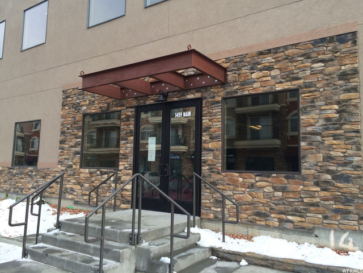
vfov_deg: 48.2
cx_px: 182
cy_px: 136
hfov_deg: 61.7
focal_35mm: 29
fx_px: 304
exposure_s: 1/586
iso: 32
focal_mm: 4.15
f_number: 2.2
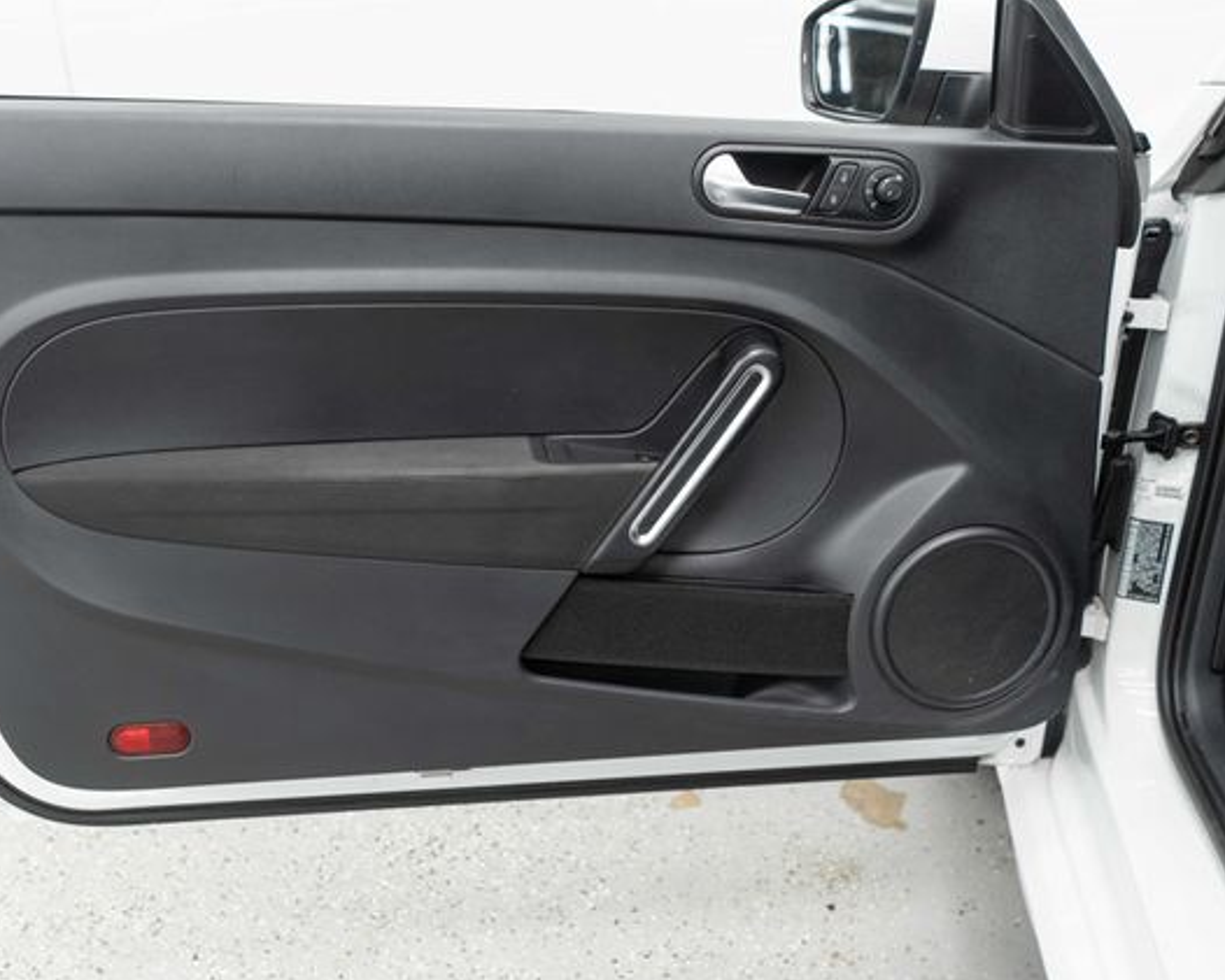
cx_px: 522
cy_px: 495
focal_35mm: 32
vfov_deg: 45.8
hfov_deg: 55.4
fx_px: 1160
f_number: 3.2
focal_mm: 28
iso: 400
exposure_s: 1/40
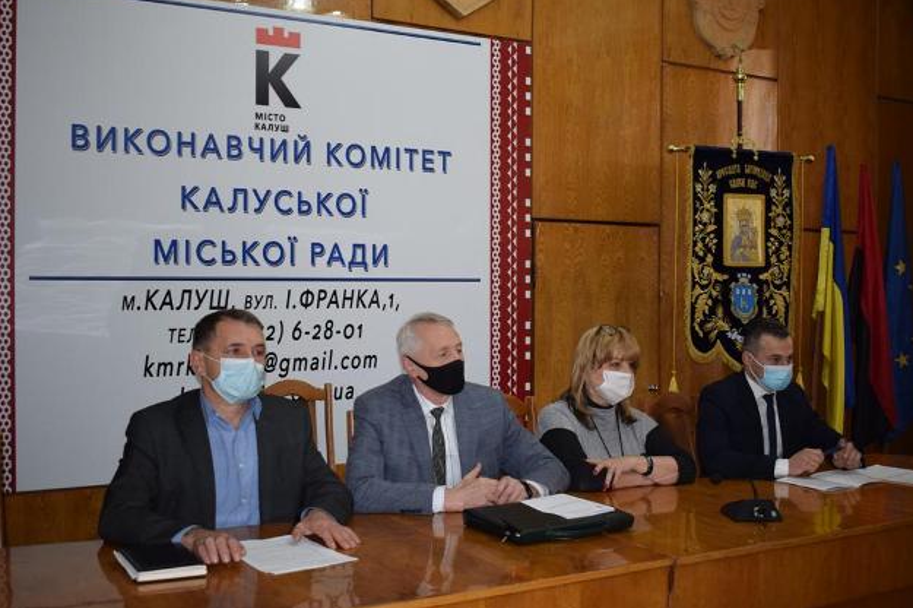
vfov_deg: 32.2
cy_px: 299
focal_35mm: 42
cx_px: 462
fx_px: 1052
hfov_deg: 46.9
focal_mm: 27
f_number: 4
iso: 900
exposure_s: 1/60
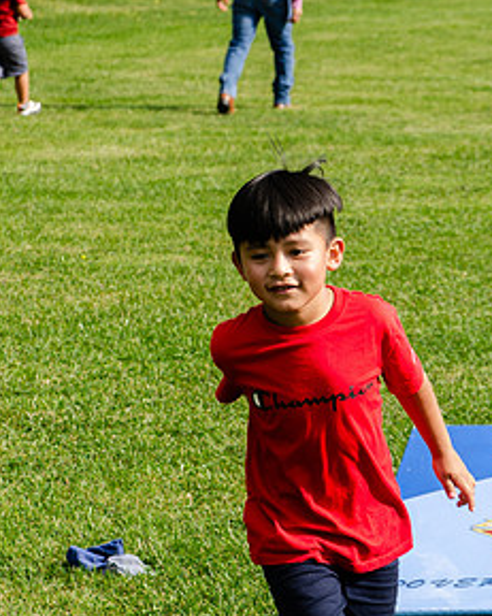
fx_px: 4862
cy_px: 335
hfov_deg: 5.8
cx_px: 262
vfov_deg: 7.2
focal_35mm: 267
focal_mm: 122
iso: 100
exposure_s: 1/320
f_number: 9
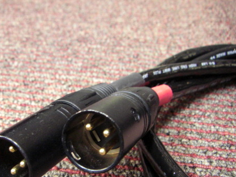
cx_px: 78
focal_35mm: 54
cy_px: 116
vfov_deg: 26.9
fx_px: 368
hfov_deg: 35.2
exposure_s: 1/8
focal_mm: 6.3
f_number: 3.4
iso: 400
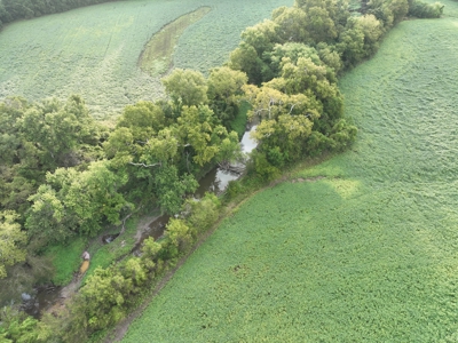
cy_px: 172
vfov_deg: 56.8
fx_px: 318
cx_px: 229
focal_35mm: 24
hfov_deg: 71.6
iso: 100
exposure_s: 1/40
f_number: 2.8
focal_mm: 12.29
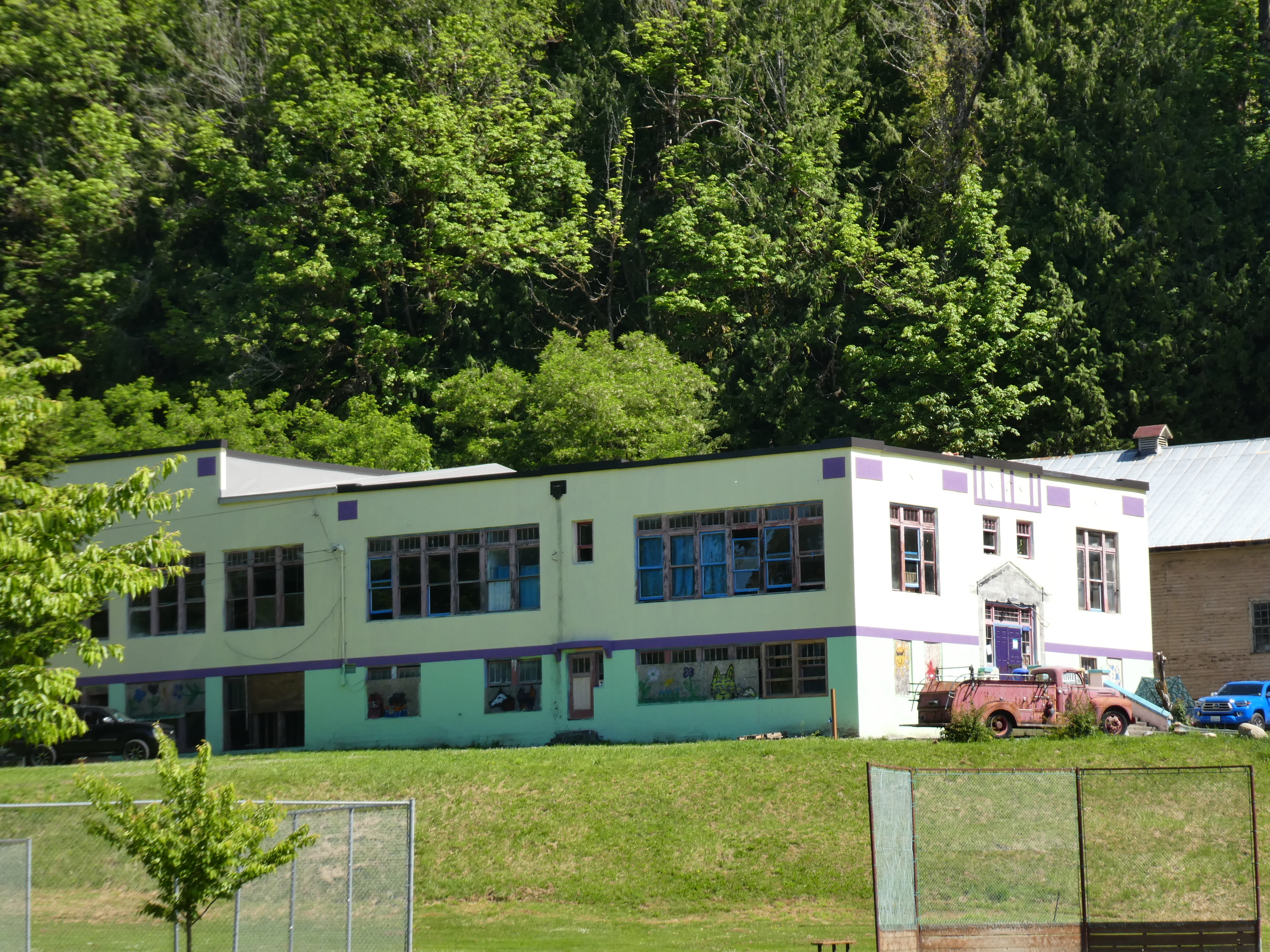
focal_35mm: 115
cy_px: 476
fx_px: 4219
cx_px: 635
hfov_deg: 17.1
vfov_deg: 12.9
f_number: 5.1
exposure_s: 1/250
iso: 80
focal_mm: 20.6
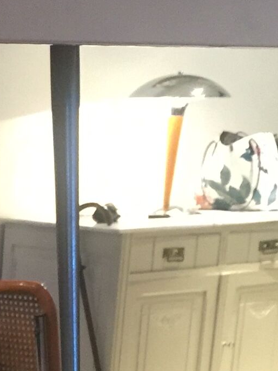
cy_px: 533
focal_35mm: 138
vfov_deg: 13.6
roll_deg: -0.7
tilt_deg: -14.6
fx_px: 1479
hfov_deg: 9.8
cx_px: -323
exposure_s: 1/10
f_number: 2.2
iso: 100
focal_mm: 4.15
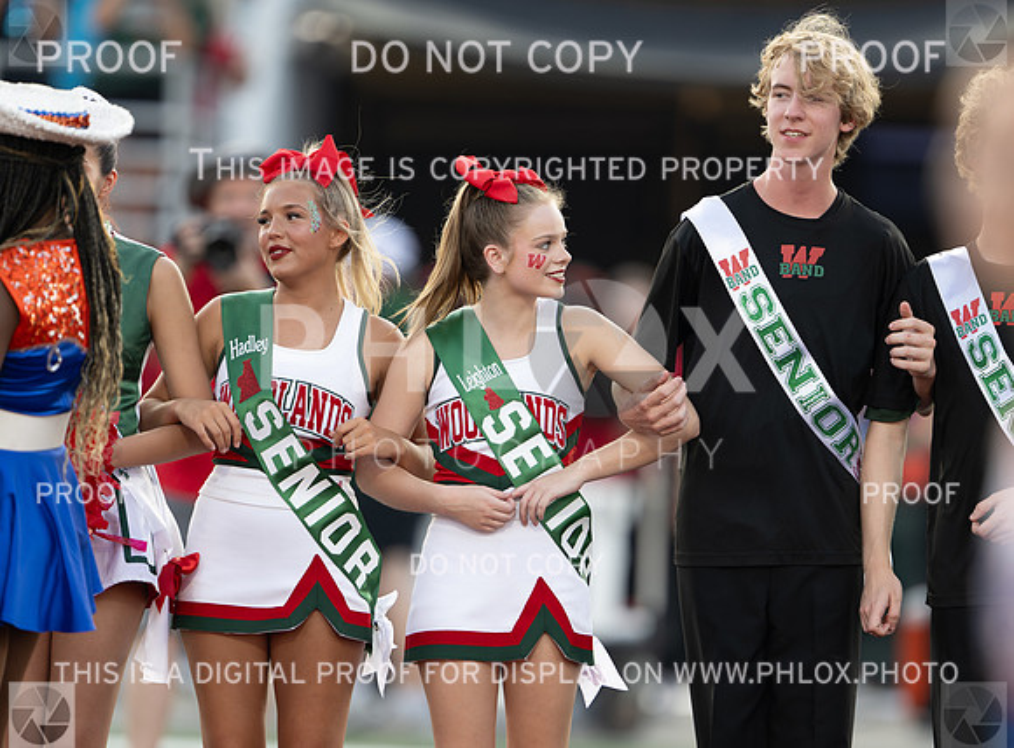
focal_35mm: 592
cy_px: 464
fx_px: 17254
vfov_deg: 2.5
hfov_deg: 3.4
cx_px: 497
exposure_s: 1/1000
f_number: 2.8
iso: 560
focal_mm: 400
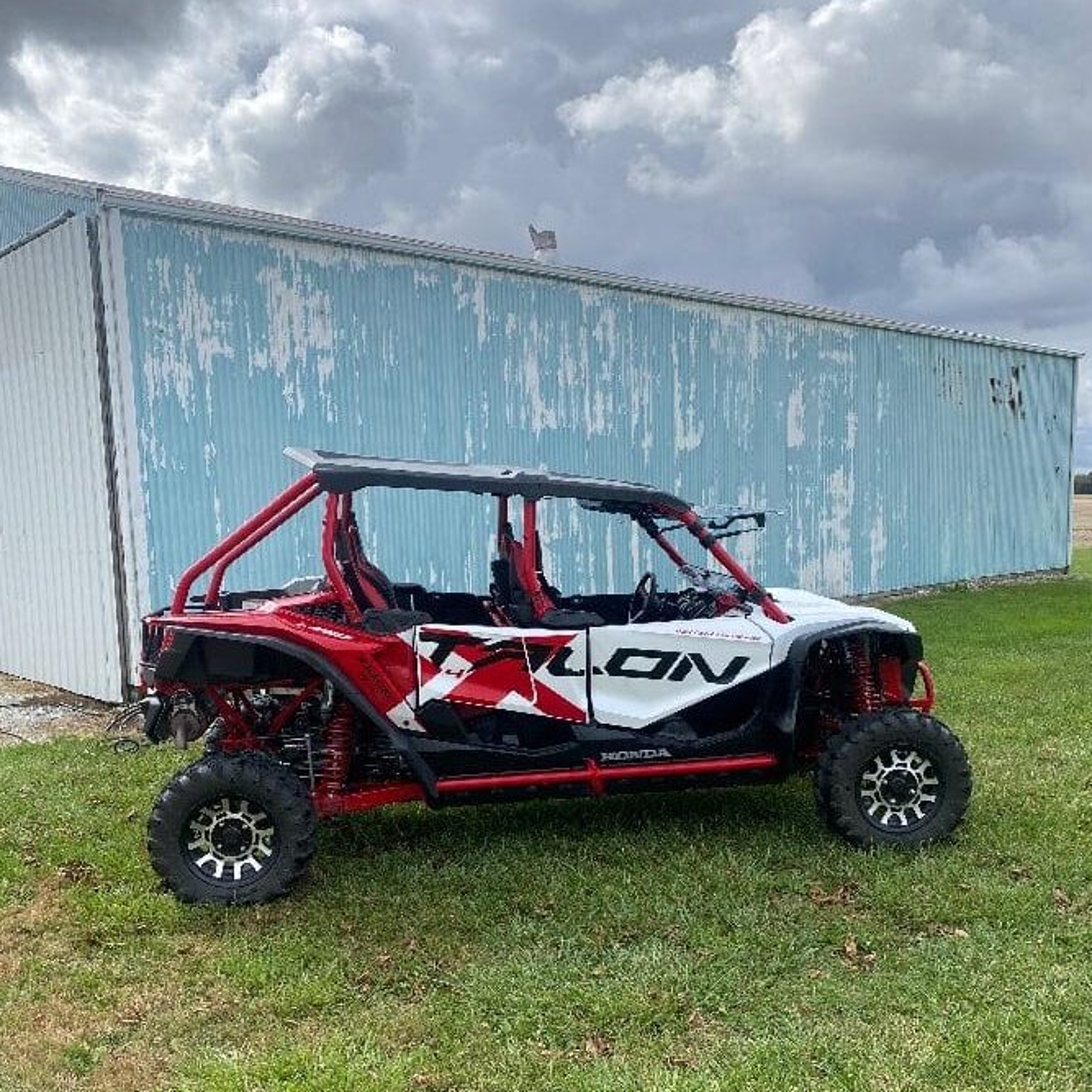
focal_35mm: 31
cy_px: 681
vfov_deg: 52.0
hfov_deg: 52.5
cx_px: 546
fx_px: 1106
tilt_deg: -7.6
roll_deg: +1.1
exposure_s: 1/2066
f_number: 1.8
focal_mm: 4.25
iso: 32
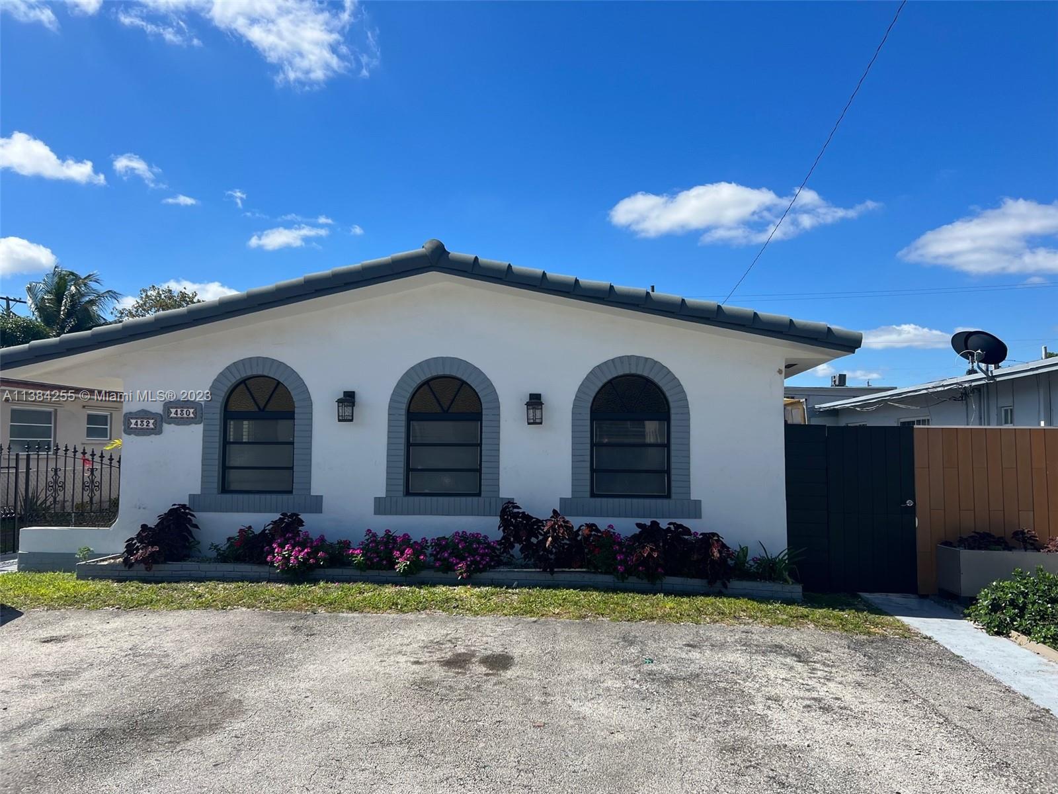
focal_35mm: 26
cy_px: 397
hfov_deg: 67.3
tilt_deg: +2.5
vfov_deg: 53.1
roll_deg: -0.4
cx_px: 529
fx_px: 795
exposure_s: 1/4444
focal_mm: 5.7
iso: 50
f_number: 1.5
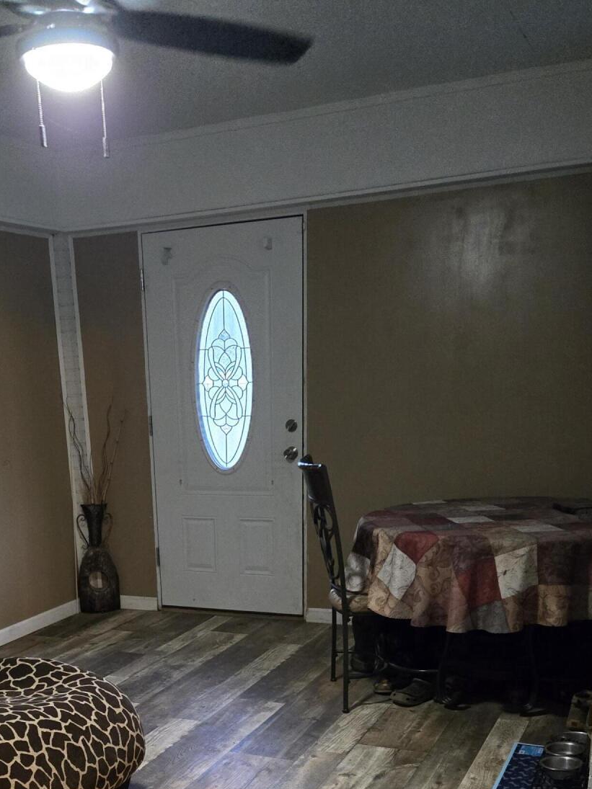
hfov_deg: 33.9
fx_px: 958
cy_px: 709
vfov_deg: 41.3
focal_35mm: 42
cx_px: 181
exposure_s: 1/60
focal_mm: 5.4
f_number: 1.8
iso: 2000
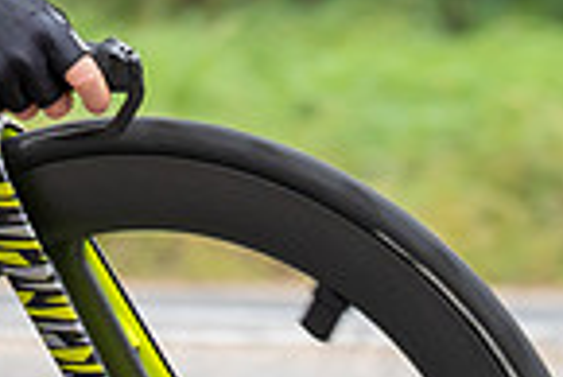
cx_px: -726
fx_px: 9158
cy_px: -523
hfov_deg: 3.5
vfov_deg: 2.3
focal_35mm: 585
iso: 1000
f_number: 4
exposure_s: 1/1000
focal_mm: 108
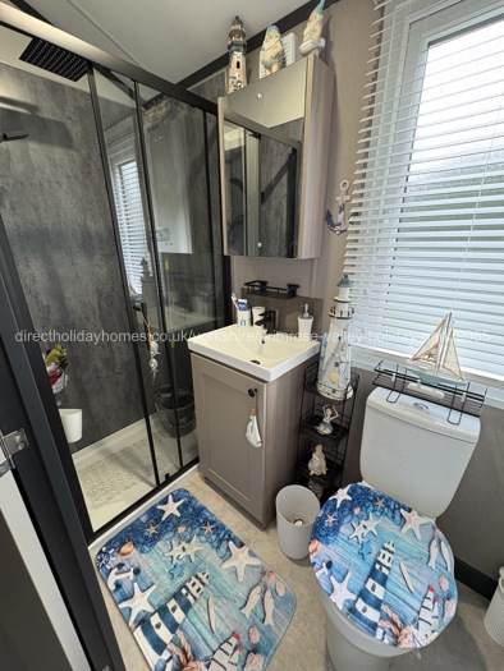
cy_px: 336
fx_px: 272
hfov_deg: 85.7
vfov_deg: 102.1
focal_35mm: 14
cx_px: 252
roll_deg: +0.1
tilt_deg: -18.5
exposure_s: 1/60
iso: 320
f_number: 2.2
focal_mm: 2.22
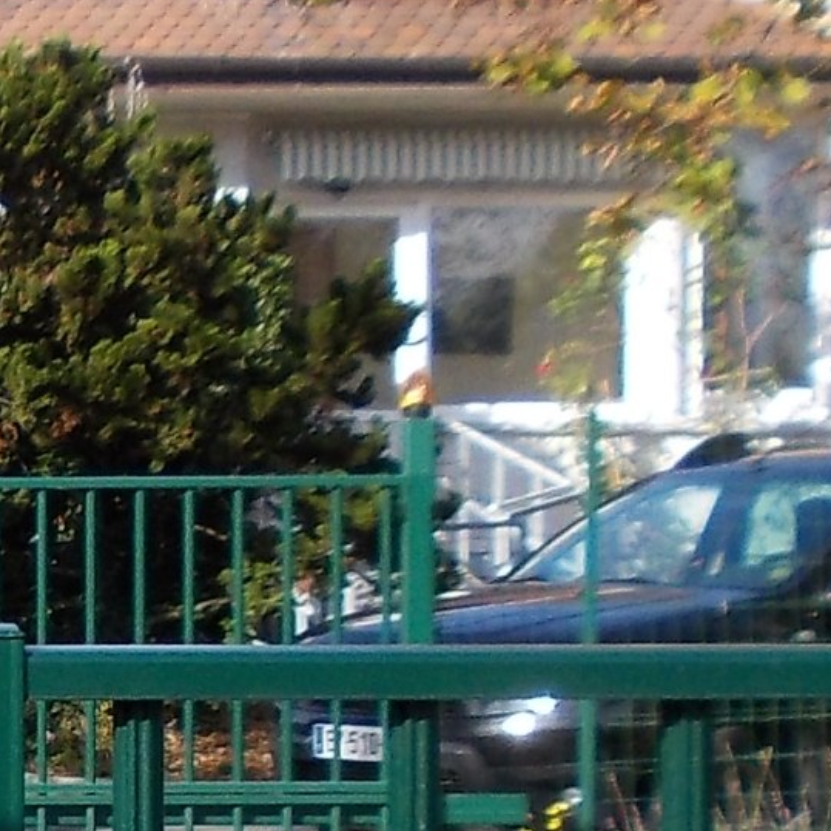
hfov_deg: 9.3
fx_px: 4943
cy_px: 721
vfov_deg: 9.6
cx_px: -564
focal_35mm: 182
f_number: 3.1
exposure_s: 1/500
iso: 80
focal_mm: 5.3
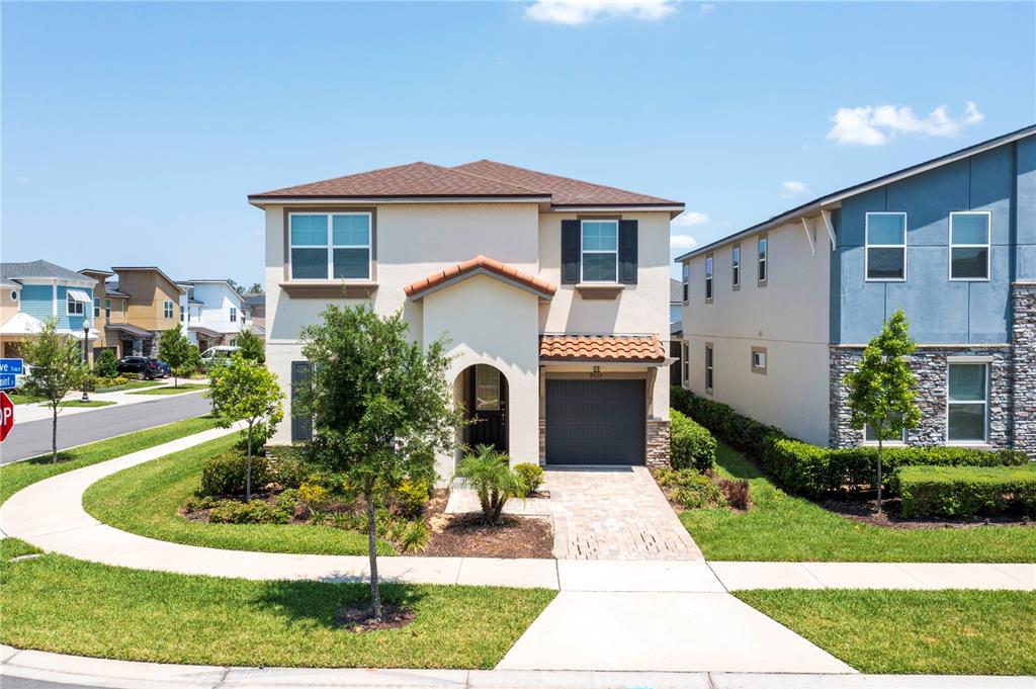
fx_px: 805
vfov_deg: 46.3
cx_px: 518
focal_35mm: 28
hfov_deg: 65.5
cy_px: 344
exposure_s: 1/400
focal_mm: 10.26
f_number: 5.6
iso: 100
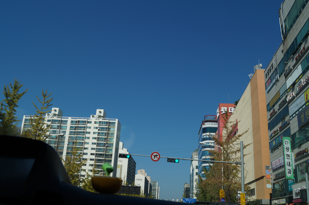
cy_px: 102
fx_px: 309
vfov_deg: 36.8
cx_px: 154
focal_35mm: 36
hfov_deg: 53.2
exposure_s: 1/640
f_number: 8
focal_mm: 24
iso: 100
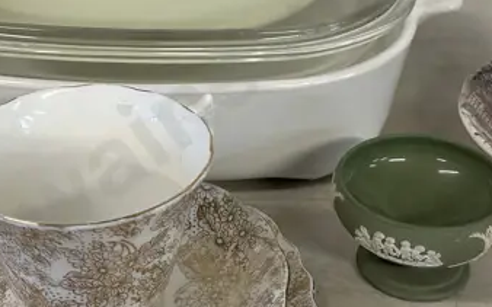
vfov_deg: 16.9
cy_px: 92
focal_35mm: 77
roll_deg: -0.2
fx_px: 1032
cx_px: 214
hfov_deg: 26.8
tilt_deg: -29.8
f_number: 1.78
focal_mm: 6.86
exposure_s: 1/100
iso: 160
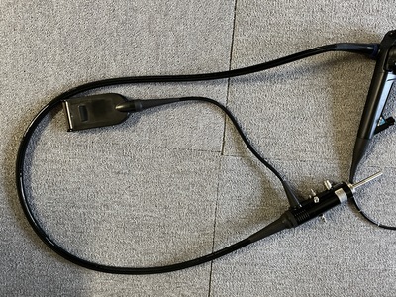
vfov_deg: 53.1
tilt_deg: -83.9
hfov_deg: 67.3
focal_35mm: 26
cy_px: 148
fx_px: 297
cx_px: 198
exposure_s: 1/25
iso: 500
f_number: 1.6
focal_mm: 4.2
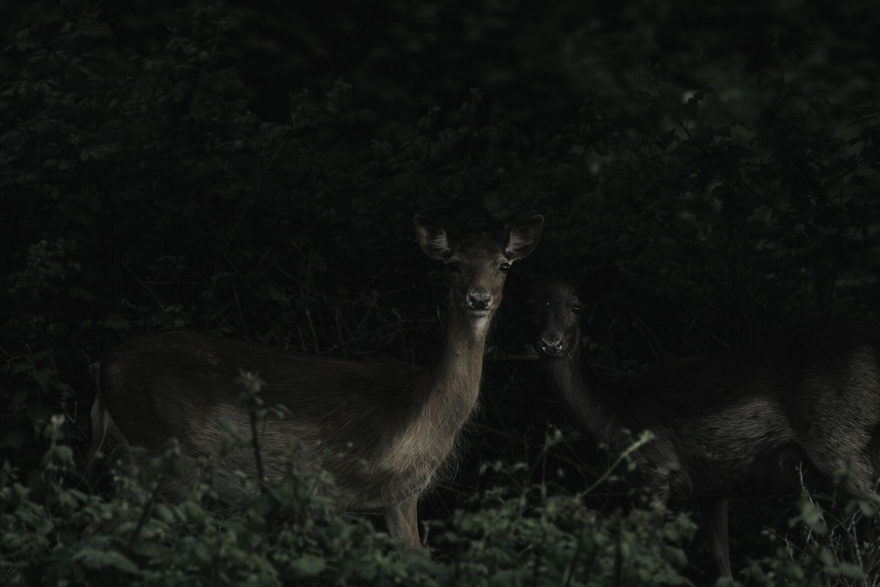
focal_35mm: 950
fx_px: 23222
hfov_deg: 2.2
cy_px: 290
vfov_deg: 1.4
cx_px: 566
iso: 12800
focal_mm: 467
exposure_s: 1/1250
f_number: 6.3
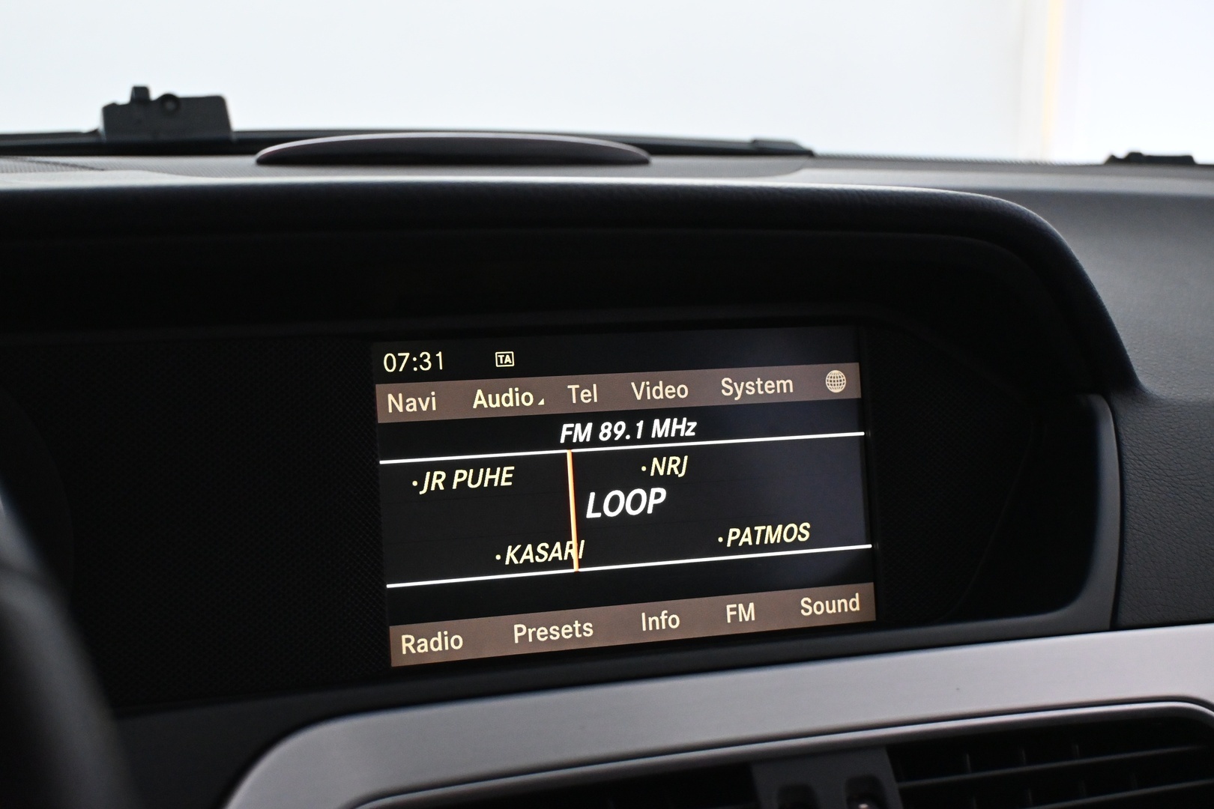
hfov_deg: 40.0
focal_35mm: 50
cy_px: 404
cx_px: 607
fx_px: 1669
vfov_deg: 27.3
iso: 4000
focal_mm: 33
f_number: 5
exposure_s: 1/60
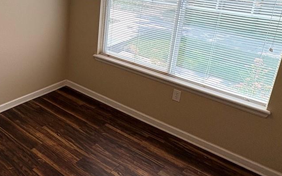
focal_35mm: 37
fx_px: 284
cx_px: 65
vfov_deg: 34.0
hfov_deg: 50.2
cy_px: 52
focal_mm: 2.22
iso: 50
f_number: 2.2
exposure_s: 1/233
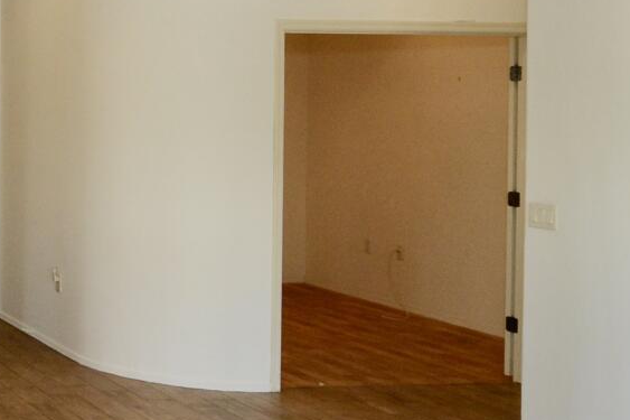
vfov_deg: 21.0
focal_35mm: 64
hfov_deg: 24.6
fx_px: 1120
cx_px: -308
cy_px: 102
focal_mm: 12
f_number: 7.1
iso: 800
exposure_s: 1/80
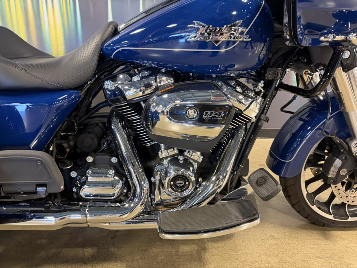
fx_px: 247
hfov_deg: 71.6
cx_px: 178
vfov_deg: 56.8
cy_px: 134
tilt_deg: -18.0
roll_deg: -2.6
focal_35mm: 24
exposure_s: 1/60
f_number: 1.78
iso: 800
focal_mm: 6.76
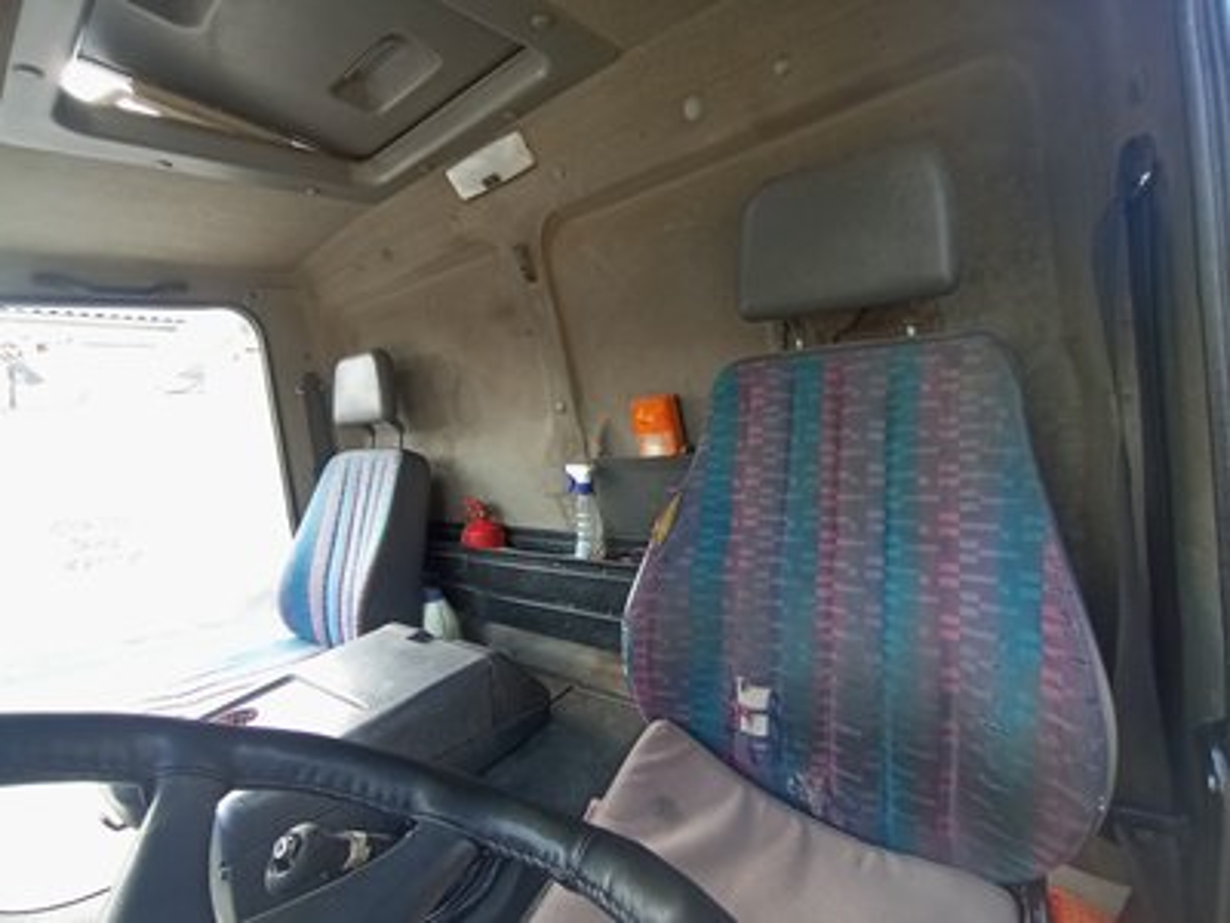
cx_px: 615
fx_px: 569
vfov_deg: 78.1
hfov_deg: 94.5
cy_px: 462
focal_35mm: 16
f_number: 2.2
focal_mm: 1.65
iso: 85
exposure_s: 1/100
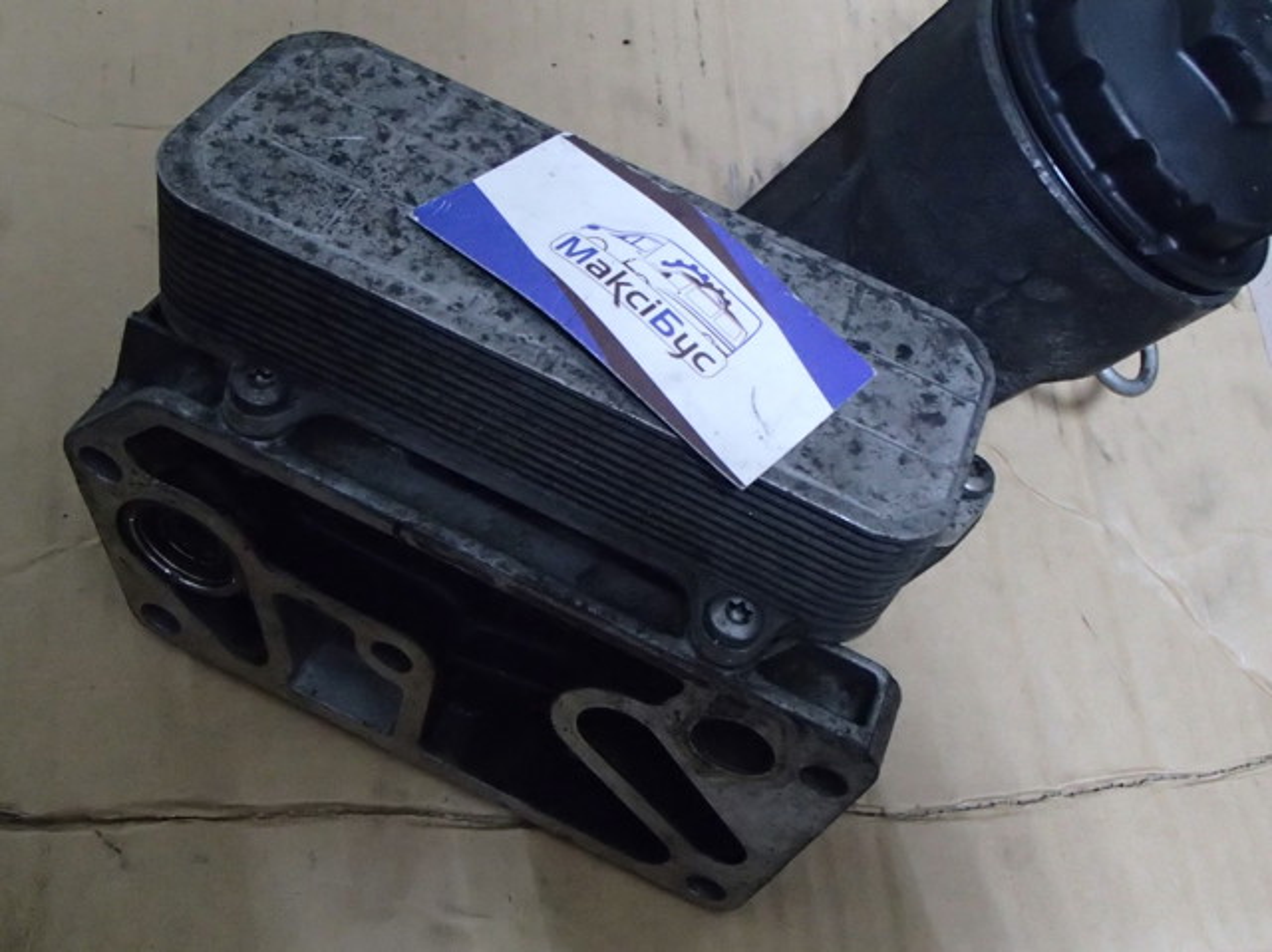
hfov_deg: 50.2
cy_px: 476
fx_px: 1359
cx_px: 636
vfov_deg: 38.6
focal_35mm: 37
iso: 1600
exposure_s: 1/20
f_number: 4.7
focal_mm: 6.64
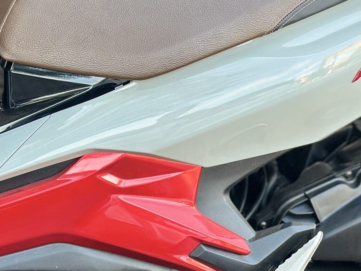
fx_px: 1137
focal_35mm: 109
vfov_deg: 13.6
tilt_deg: -19.3
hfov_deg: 17.9
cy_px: 126
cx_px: 269
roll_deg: -4.3
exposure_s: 1/172
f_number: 1.78
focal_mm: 6.86
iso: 100
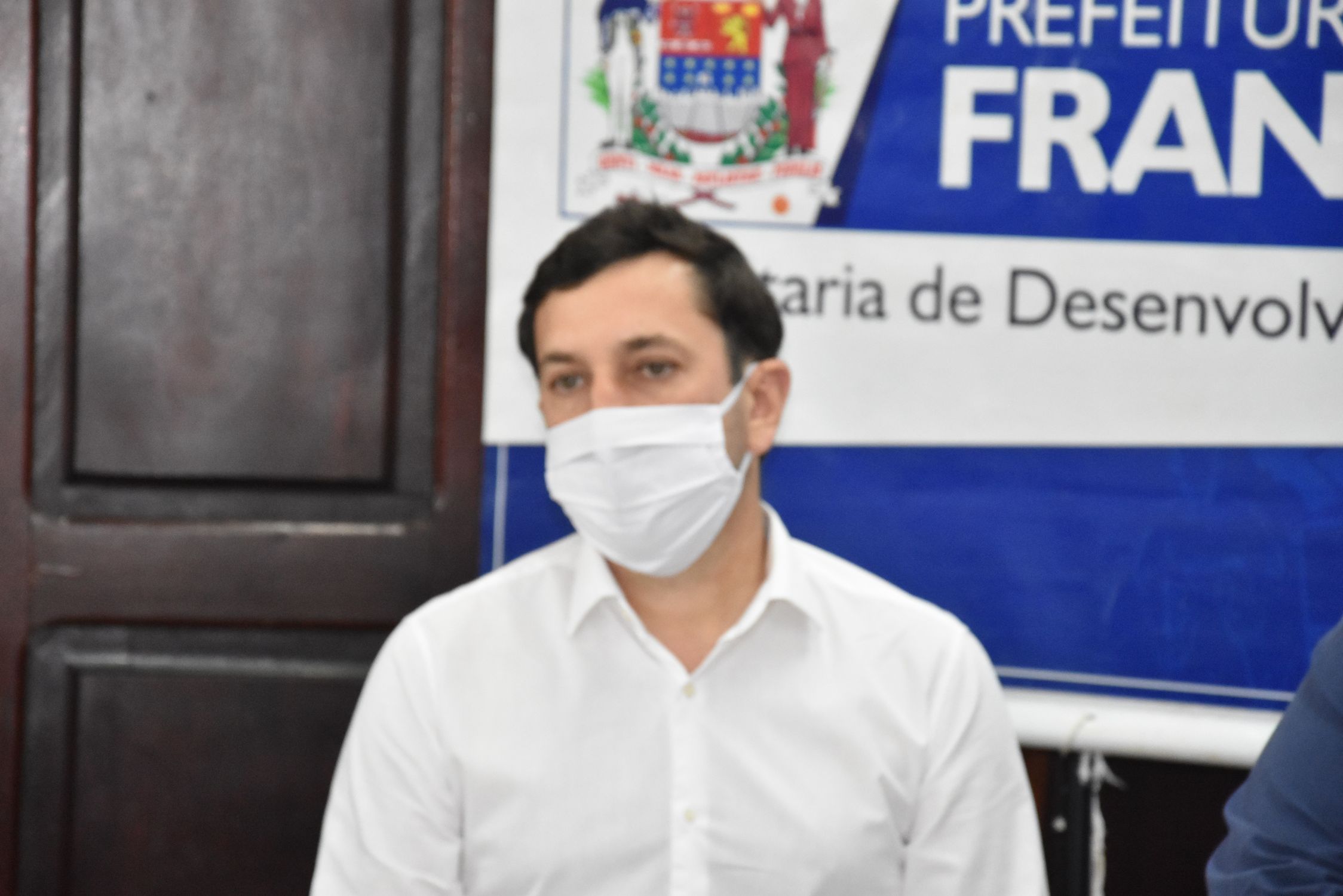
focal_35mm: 158
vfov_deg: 8.7
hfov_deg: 13.0
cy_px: 448
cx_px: 672
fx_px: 5877
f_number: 7.1
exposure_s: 1/200
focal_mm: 105
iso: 4000
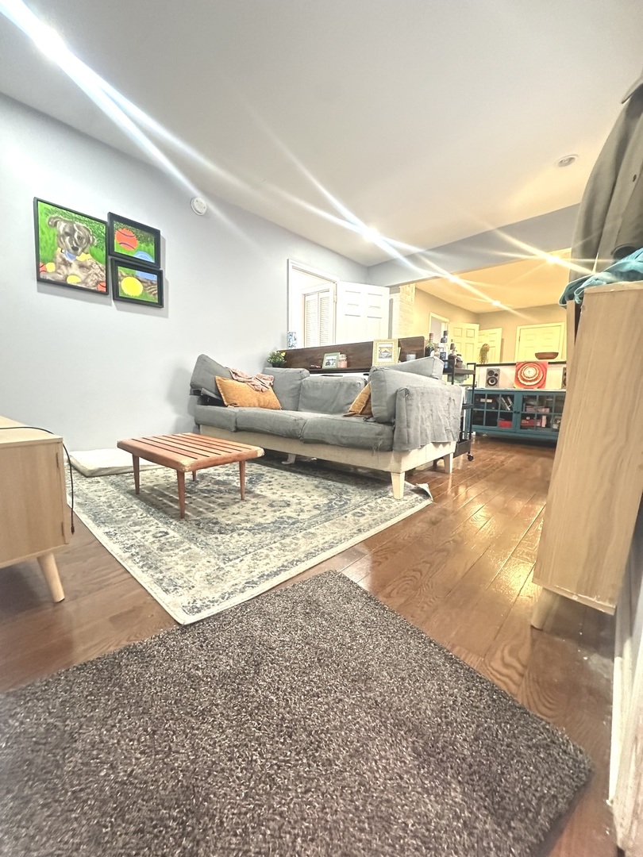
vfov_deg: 102.1
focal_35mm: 14
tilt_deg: -6.8
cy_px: 428
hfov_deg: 85.7
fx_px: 347
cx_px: 322
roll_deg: -1.8
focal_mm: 2.22
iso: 1000
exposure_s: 1/40
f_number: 2.2
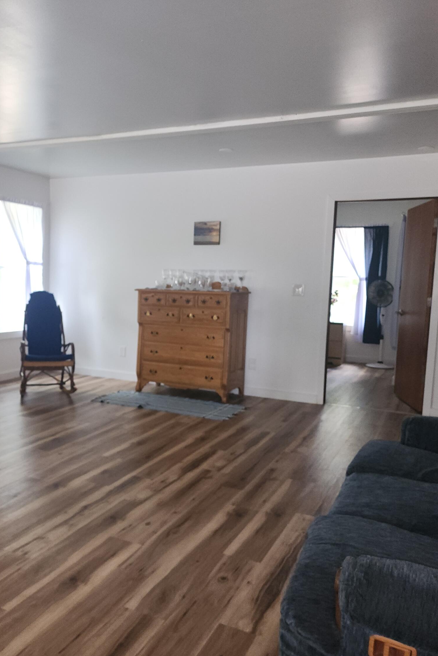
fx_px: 584
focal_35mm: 32
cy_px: 329
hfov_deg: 40.3
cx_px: 128
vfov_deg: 58.7
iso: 160
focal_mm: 6.4
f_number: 1.8
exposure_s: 1/24
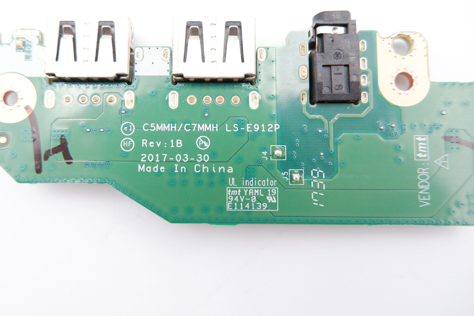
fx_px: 382
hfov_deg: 63.2
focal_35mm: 29
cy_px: 147
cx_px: 196
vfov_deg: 44.9
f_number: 4.5
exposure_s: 1/140
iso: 800
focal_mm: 15
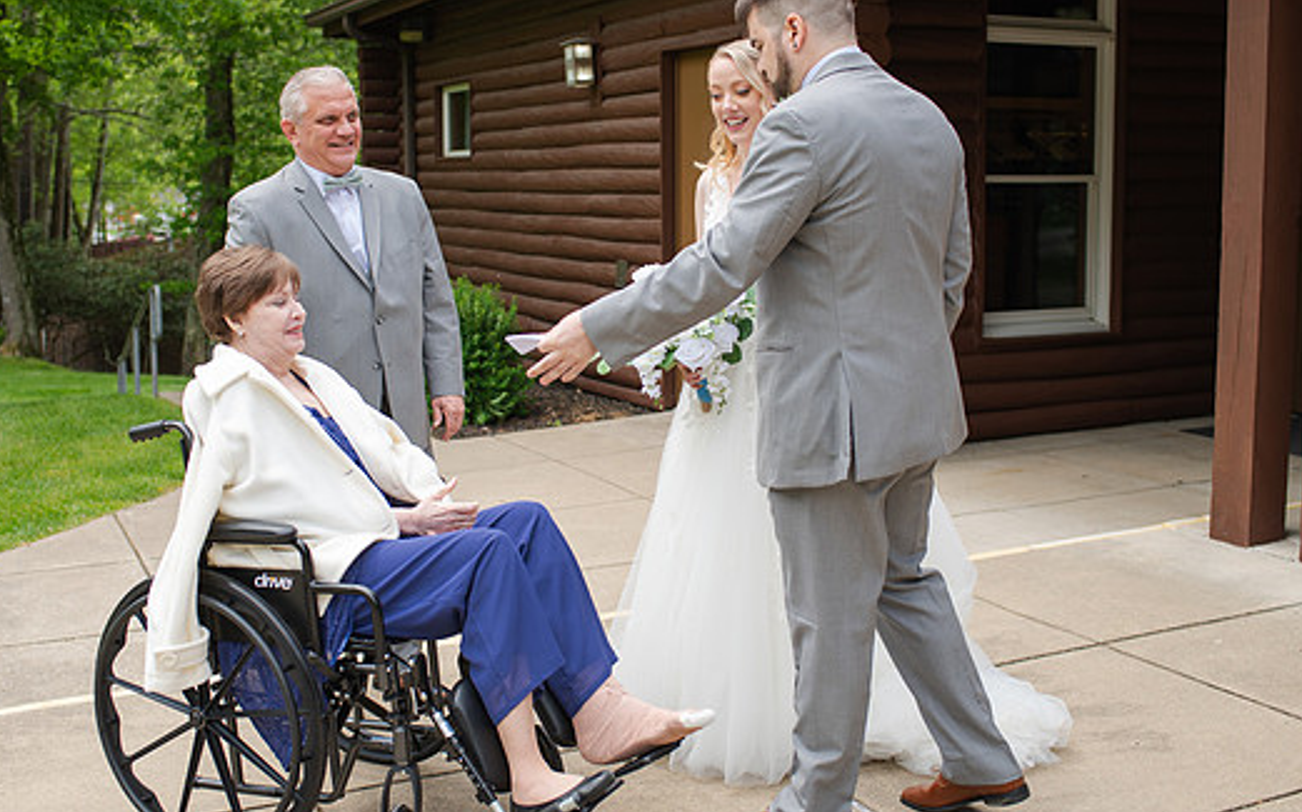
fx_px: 1560
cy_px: 362
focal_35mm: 44
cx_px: 607
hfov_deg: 45.3
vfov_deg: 29.2
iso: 100
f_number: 3.2
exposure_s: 1/640
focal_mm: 35
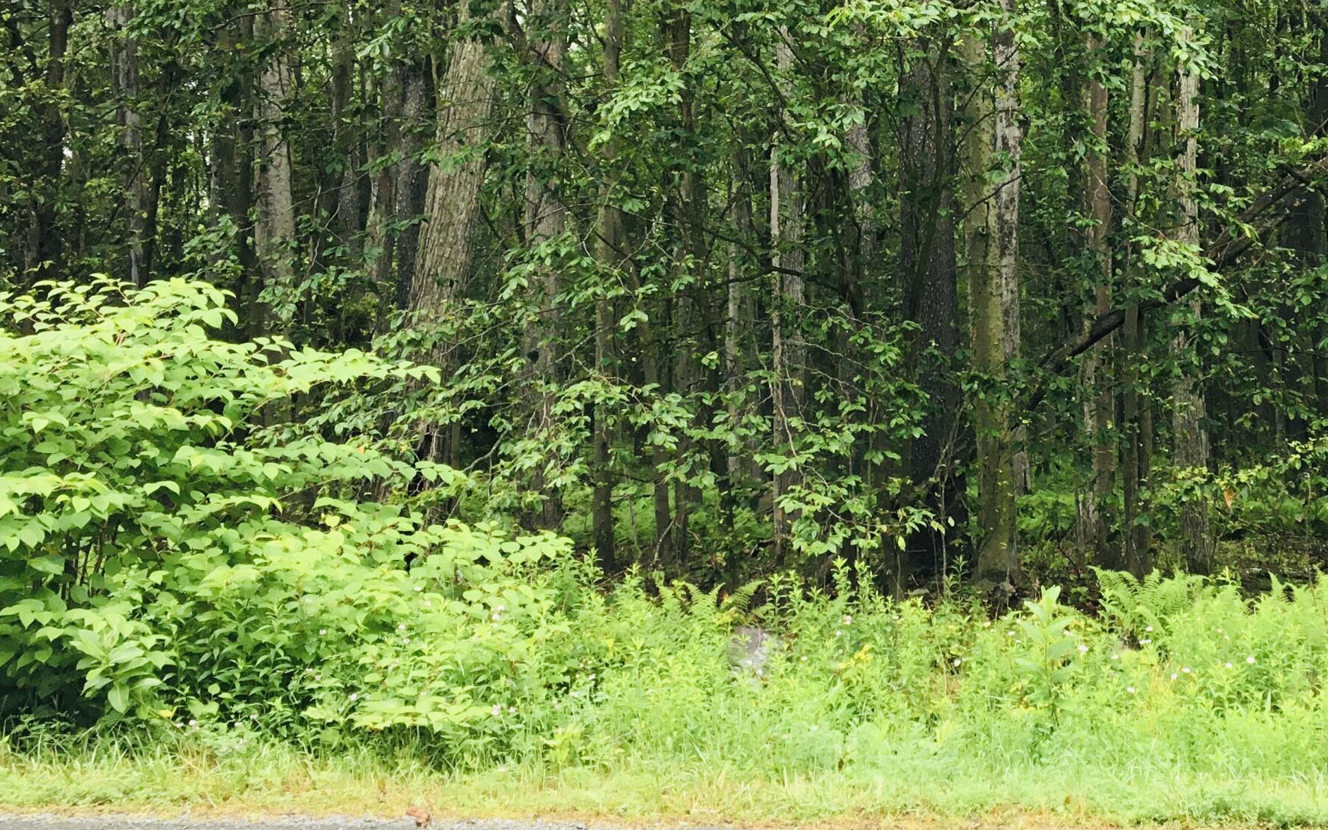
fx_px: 1882
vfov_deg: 24.6
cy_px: 218
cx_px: 985
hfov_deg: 38.0
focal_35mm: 52
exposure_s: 1/30
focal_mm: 4.15
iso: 25
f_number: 2.2
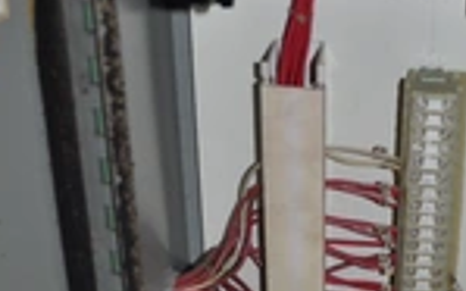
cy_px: 216
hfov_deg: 24.6
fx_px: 1041
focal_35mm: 82
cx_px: 400
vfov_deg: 15.8
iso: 450
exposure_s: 1/60
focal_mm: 20
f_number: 3.8
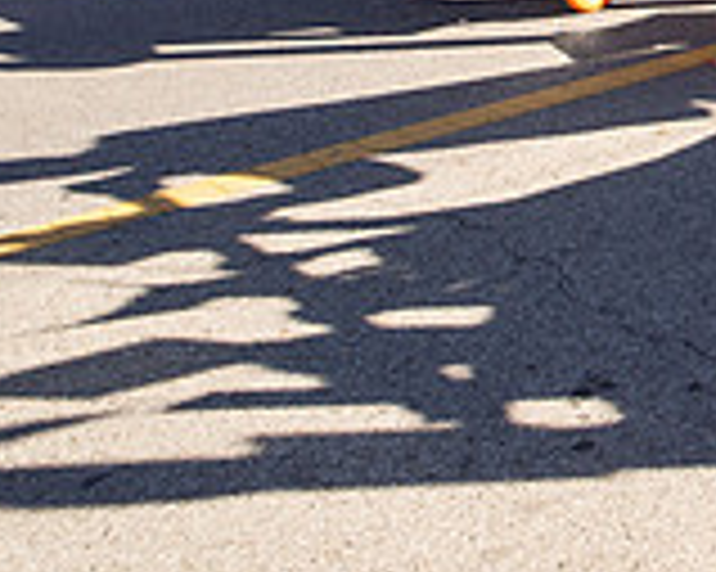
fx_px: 1737
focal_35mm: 82
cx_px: 1126
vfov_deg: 17.0
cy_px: -277
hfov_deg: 19.7
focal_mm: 24
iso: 640
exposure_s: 1/200
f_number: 14
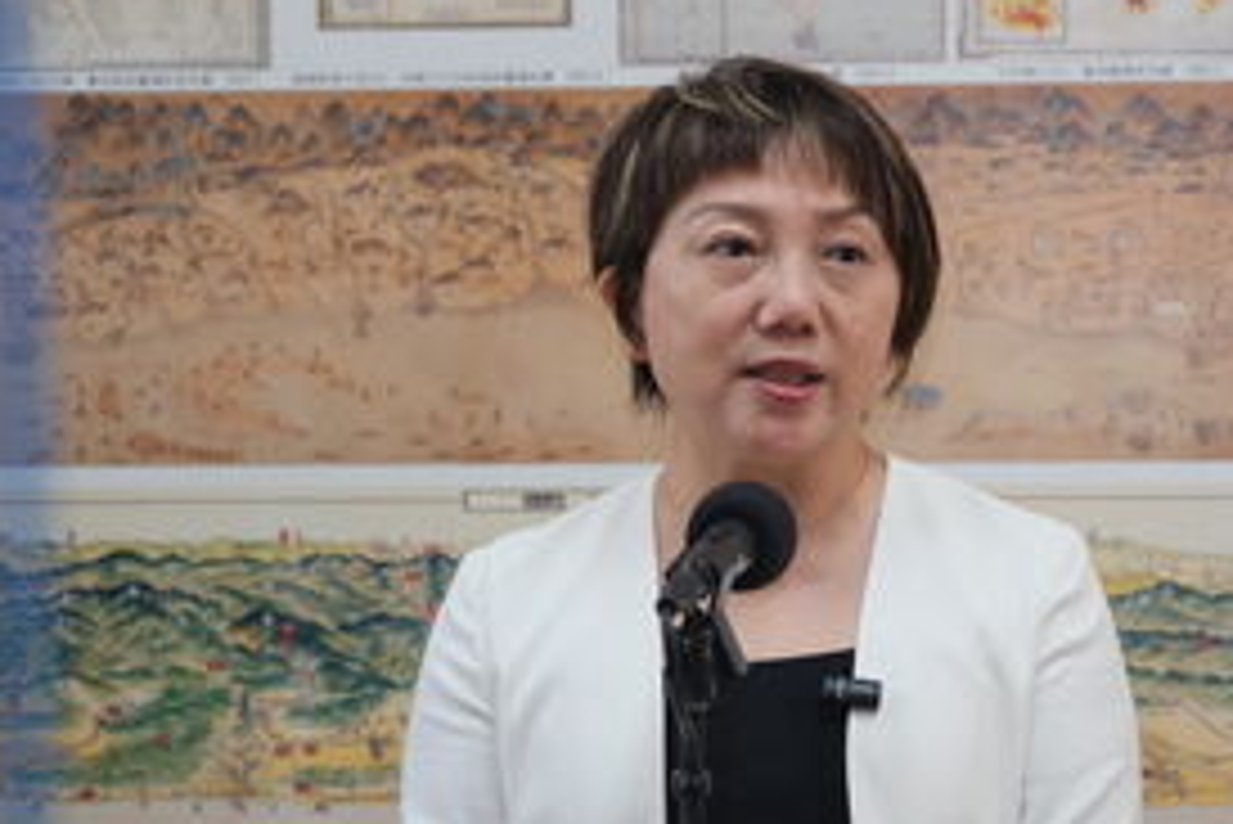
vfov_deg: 11.3
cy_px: 507
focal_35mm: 121
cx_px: 855
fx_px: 4146
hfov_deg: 16.9
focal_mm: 55
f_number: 2.8
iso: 2000
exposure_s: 1/200
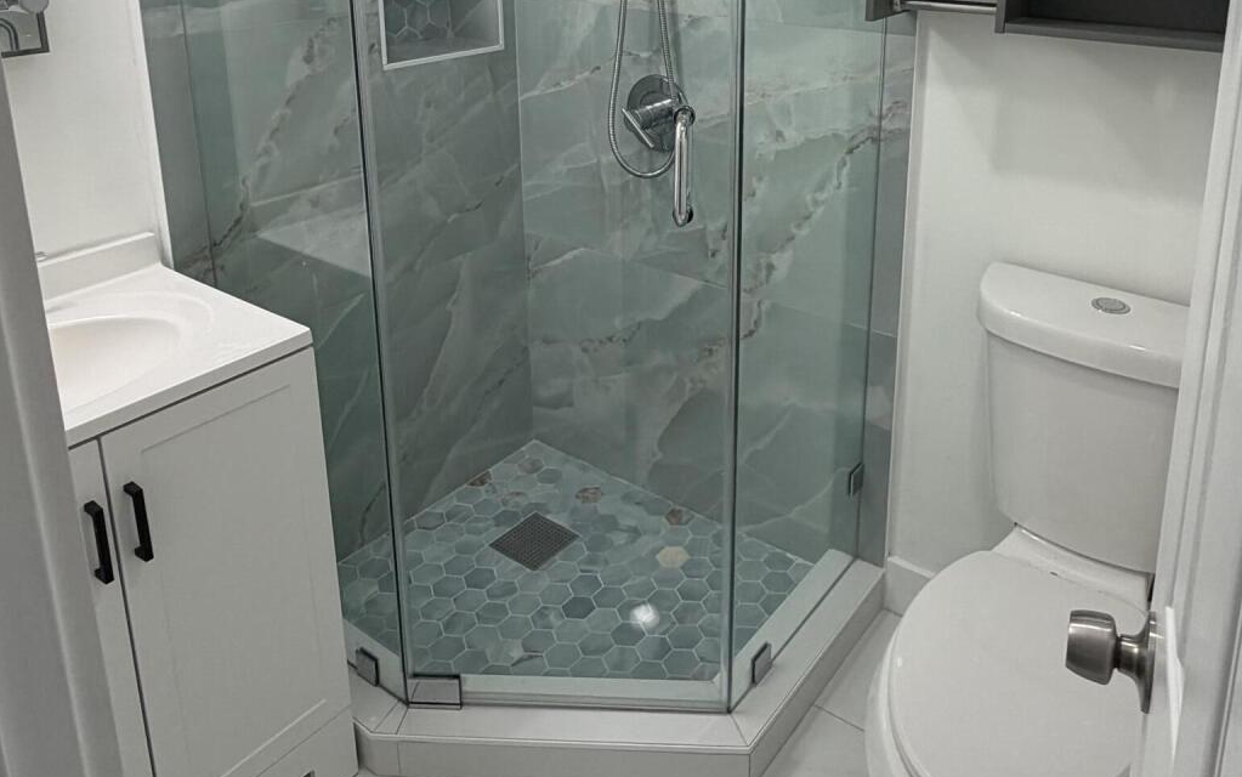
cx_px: 735
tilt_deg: -12.8
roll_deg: -1.5
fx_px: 982
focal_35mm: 29
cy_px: 124
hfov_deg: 64.1
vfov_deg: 40.8
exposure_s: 1/120
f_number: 2.2
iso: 100
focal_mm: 2.22
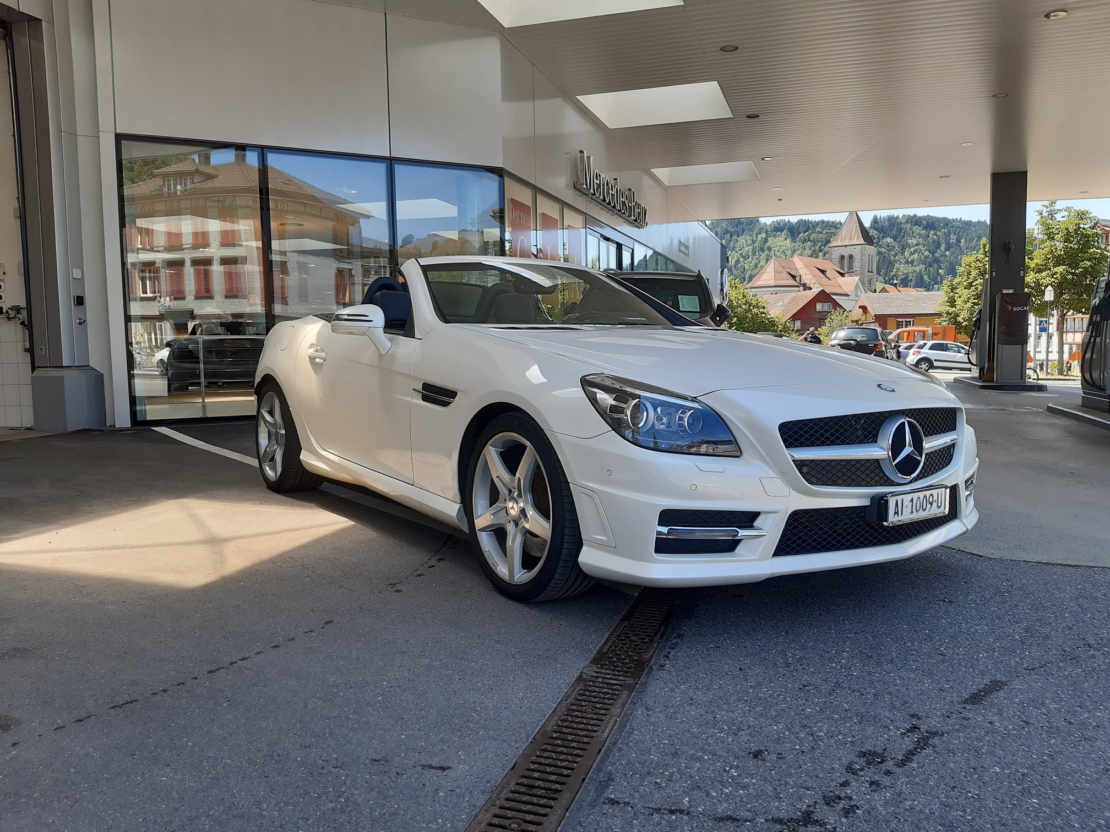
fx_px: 834
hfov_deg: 67.3
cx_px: 555
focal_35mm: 26
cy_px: 416
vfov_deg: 53.1
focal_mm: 3.92
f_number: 1.7
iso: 40
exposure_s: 1/340
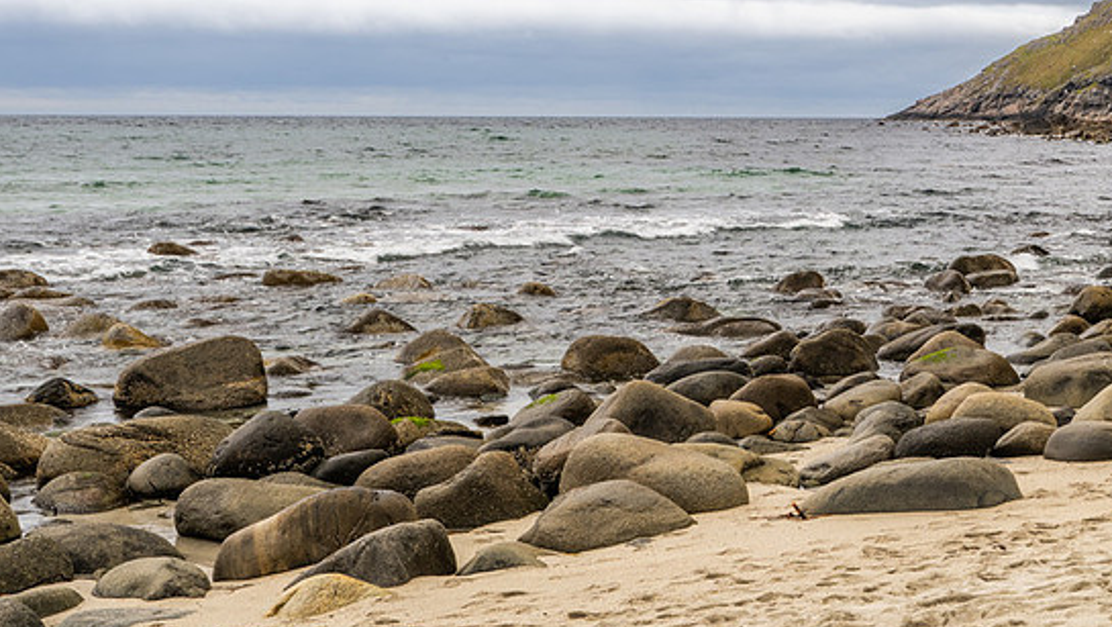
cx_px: 894
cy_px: 129
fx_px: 2183
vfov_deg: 16.2
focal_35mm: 74
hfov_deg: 28.0
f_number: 10
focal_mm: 35
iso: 200
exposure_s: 1/15
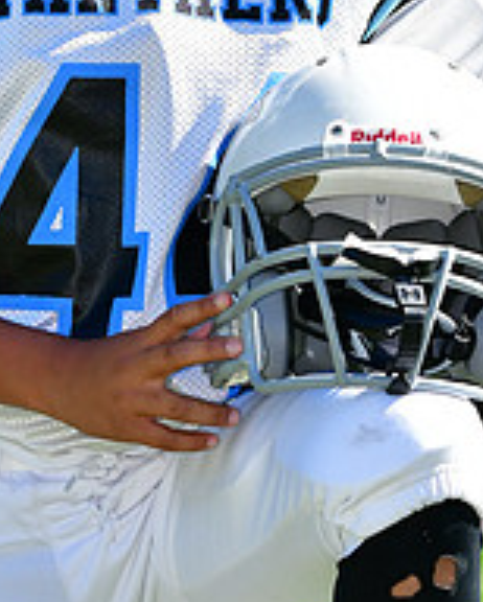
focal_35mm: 365
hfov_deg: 4.2
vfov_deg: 5.3
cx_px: 143
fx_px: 6512
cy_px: -201
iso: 400
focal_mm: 86
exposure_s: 1/640
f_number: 6.3
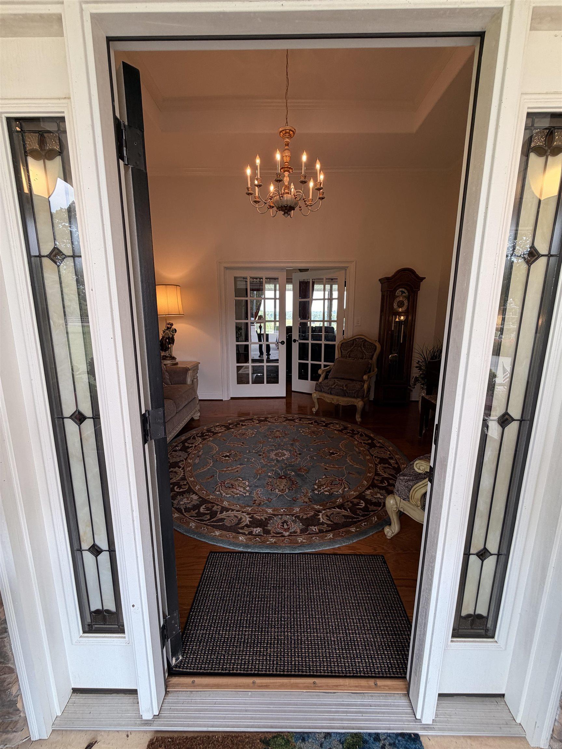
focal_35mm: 14
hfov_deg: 85.7
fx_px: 303
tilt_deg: -11.7
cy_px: 374
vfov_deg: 102.1
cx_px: 281
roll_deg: +0.2
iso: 64
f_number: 2.2
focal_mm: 2.22
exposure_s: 1/120
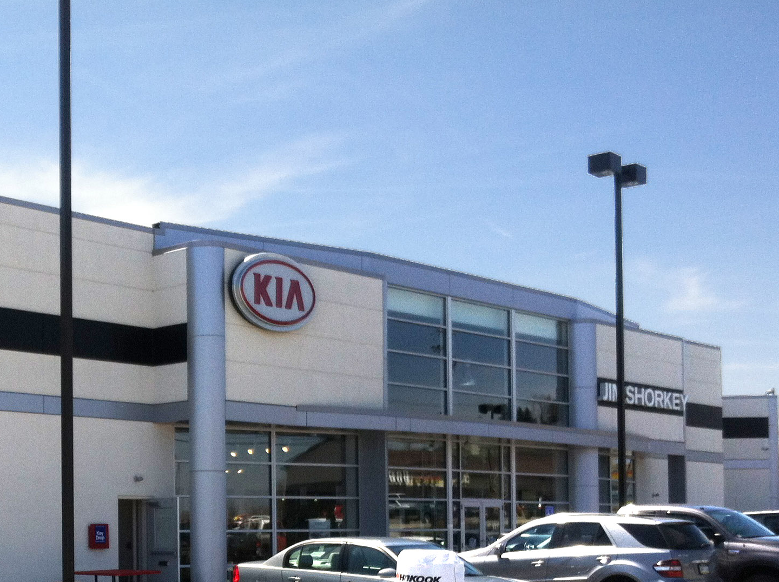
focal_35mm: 63
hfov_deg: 29.6
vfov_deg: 22.7
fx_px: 1416
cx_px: 90
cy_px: 505
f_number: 2.8
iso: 80
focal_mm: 3.85
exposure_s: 1/1304
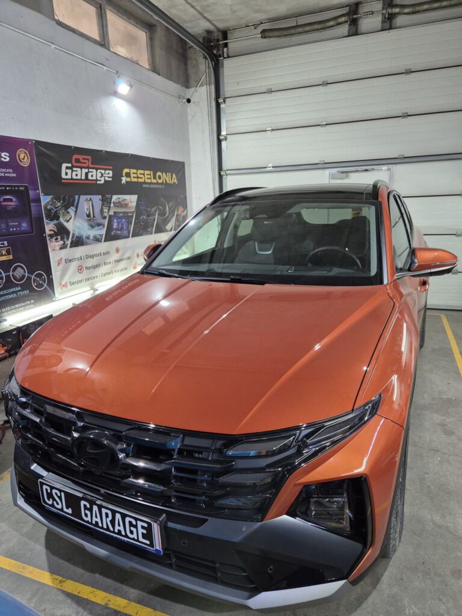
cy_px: 308
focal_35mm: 23
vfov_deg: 73.9
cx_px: 231
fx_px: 409
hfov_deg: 58.9
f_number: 1.8
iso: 200
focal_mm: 5.4
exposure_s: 1/100
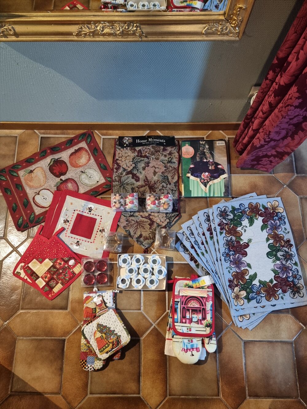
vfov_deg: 71.6
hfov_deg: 56.8
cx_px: 154
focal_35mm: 24
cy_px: 204
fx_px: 284
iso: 640
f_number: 1.8
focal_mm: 6.7
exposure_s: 1/33
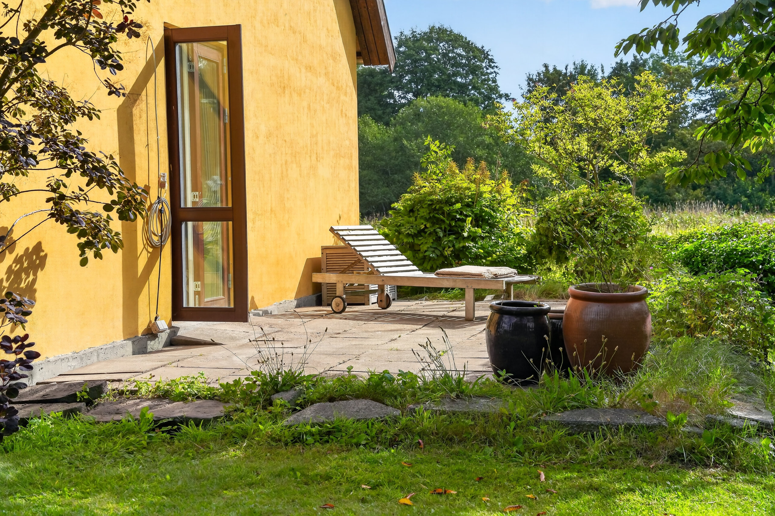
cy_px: 258
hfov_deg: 36.9
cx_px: 388
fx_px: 1162
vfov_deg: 25.1
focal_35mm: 54
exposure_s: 1/1250
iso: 400
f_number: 8
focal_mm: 54
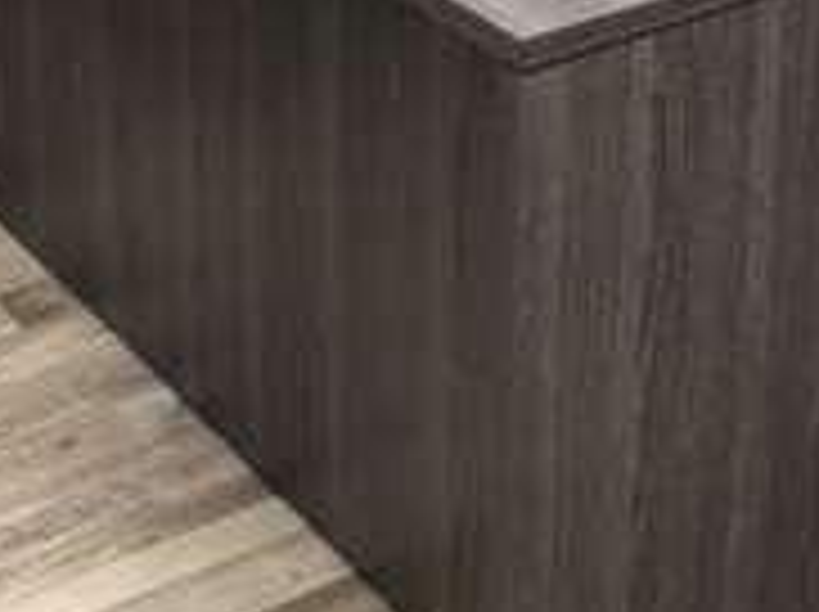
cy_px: -153
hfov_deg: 19.3
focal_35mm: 102
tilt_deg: -19.9
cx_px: 333
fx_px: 2410
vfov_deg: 14.0
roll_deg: +1.0
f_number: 2.2
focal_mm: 4.15
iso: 32
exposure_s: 1/15
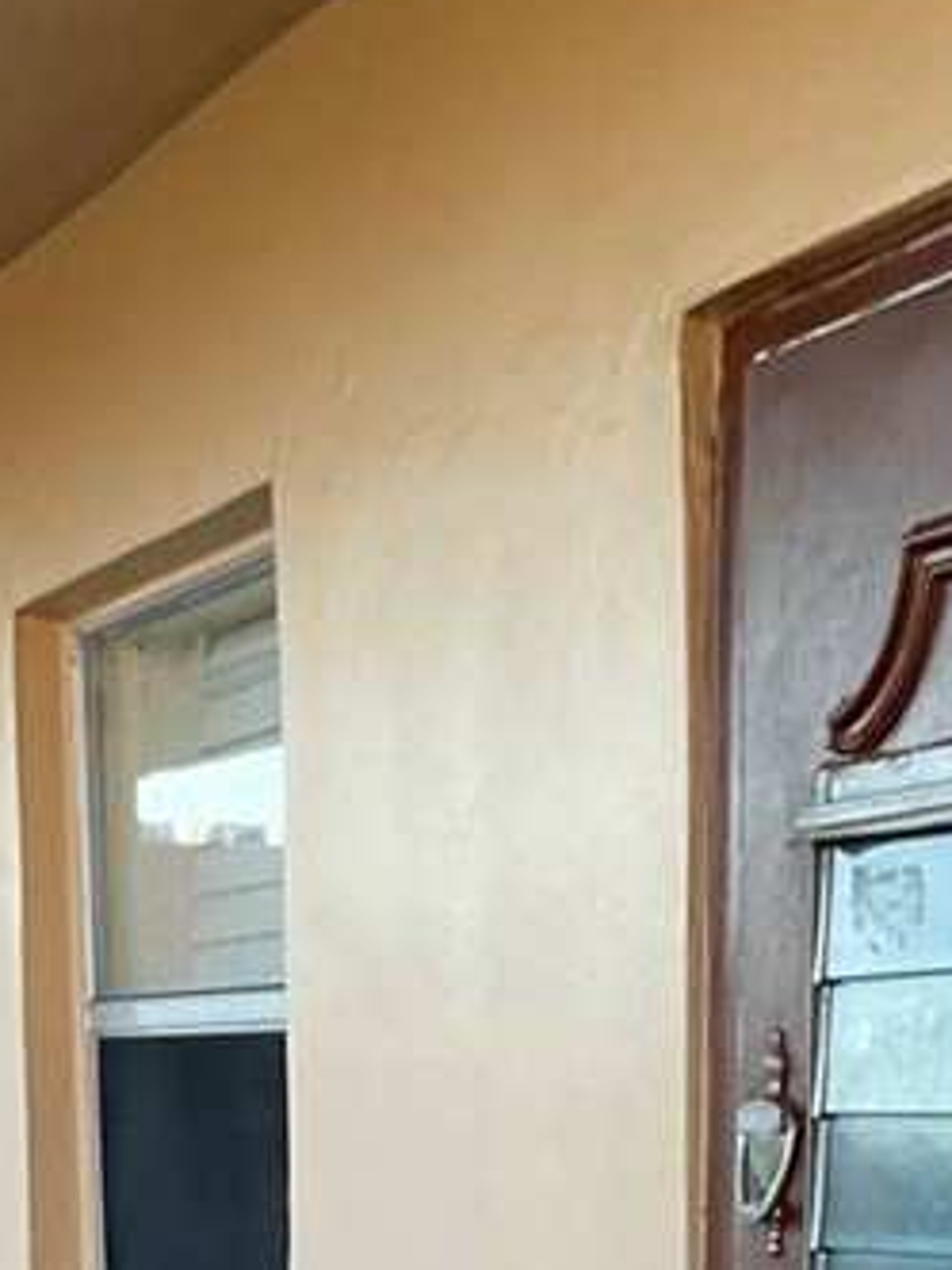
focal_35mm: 93
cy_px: 1618
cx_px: 933
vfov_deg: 19.5
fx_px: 3410
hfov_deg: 15.6
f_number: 1.8
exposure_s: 1/120
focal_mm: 3
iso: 20
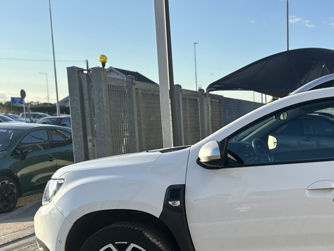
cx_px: 344
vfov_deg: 25.8
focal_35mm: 55
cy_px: 221
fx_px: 531
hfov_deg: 31.9
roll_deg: -0.3
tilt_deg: -10.1
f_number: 1.78
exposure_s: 1/1779
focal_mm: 6.86
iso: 80
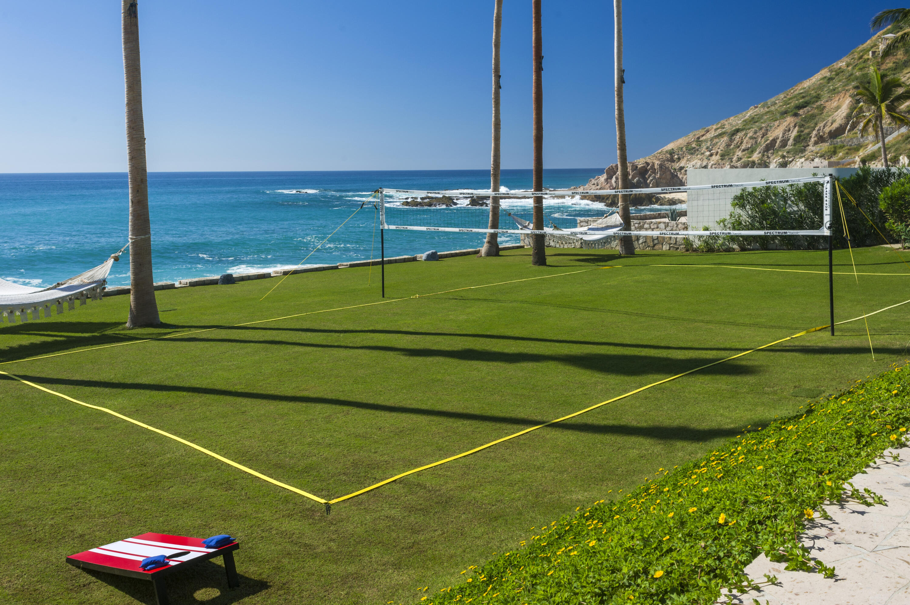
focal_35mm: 35
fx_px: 884
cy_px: 302
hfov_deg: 54.5
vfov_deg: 37.8
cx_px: 455
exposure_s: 1/160
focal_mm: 35
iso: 200
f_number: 11
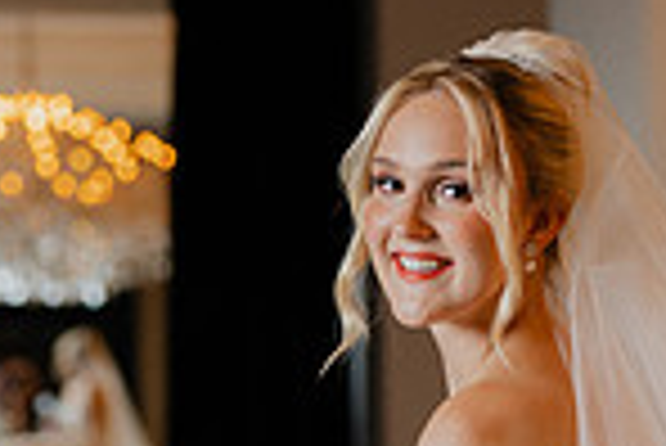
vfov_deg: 9.0
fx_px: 2815
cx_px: 428
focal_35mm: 152
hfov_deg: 13.5
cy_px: 518
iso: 400
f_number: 2.2
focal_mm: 50
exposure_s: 1/200
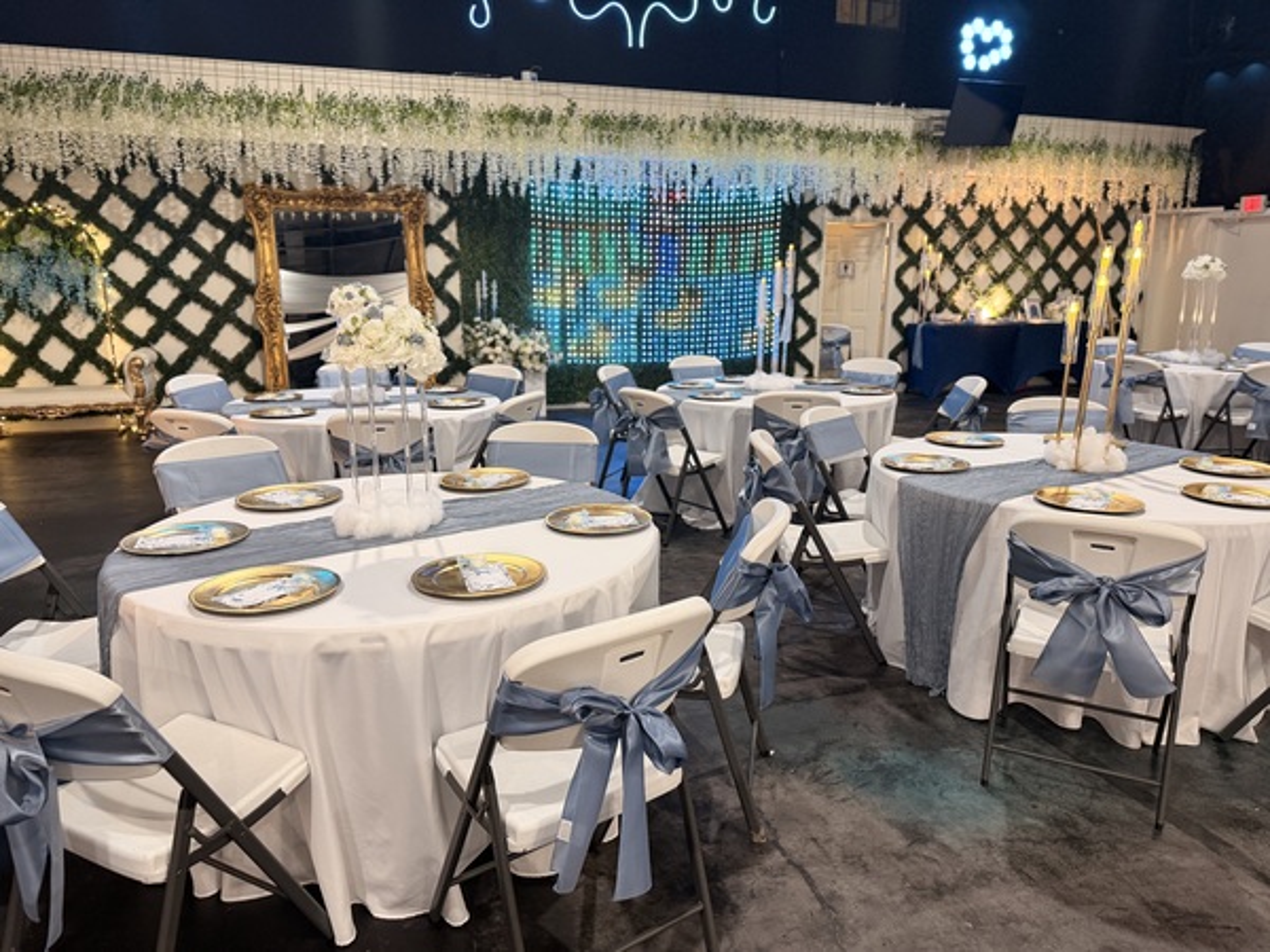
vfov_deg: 56.8
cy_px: 476
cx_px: 635
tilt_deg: -14.0
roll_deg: +0.0
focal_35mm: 24
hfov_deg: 71.6
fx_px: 881
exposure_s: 1/60
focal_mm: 6.76
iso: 250
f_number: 1.78
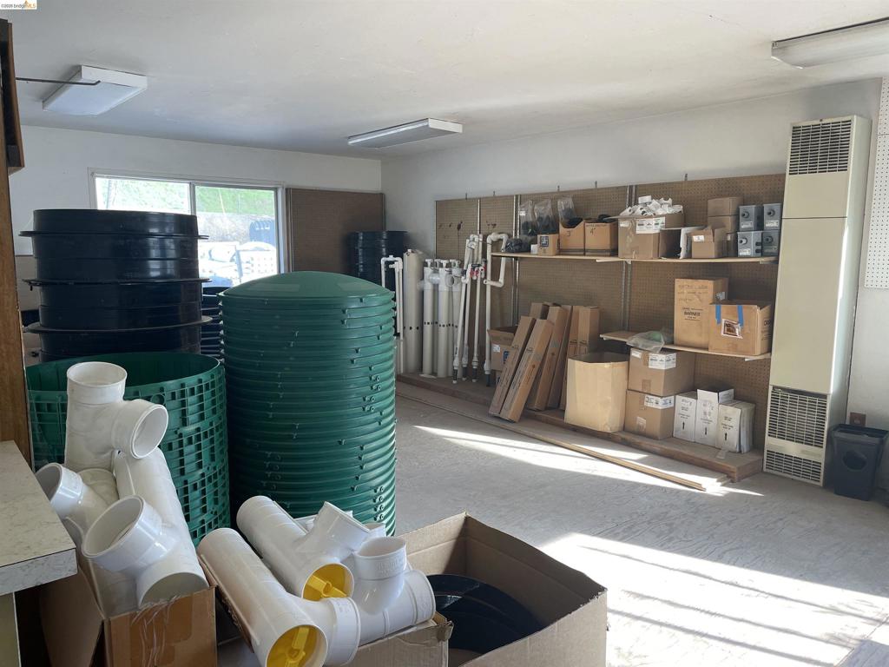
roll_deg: -0.1
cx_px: 444
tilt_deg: -8.1
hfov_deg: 67.3
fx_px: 668
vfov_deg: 53.1
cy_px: 334
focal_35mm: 26
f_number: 1.6
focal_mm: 4.2
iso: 64
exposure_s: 1/120
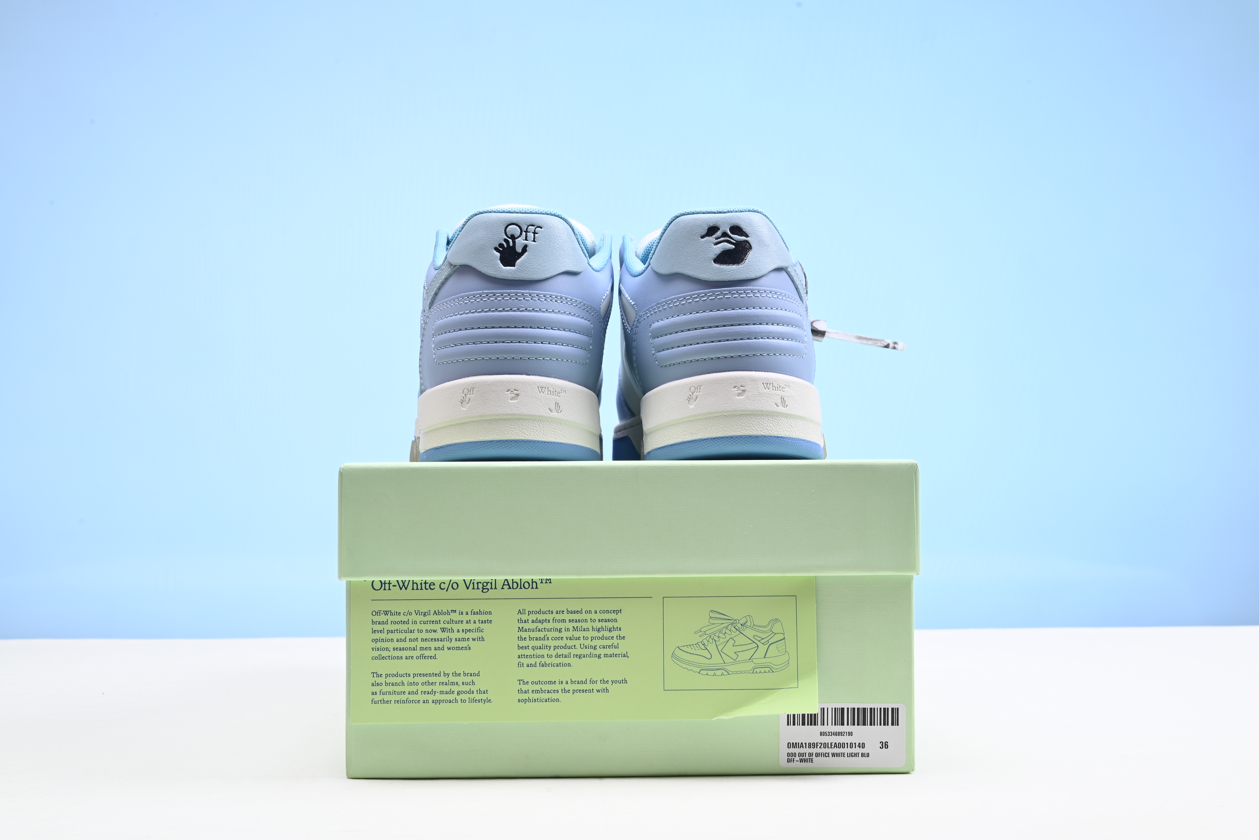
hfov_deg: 47.4
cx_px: 630
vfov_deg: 32.7
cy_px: 420
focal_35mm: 41
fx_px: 1434
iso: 100
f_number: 16
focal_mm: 41
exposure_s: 1/2
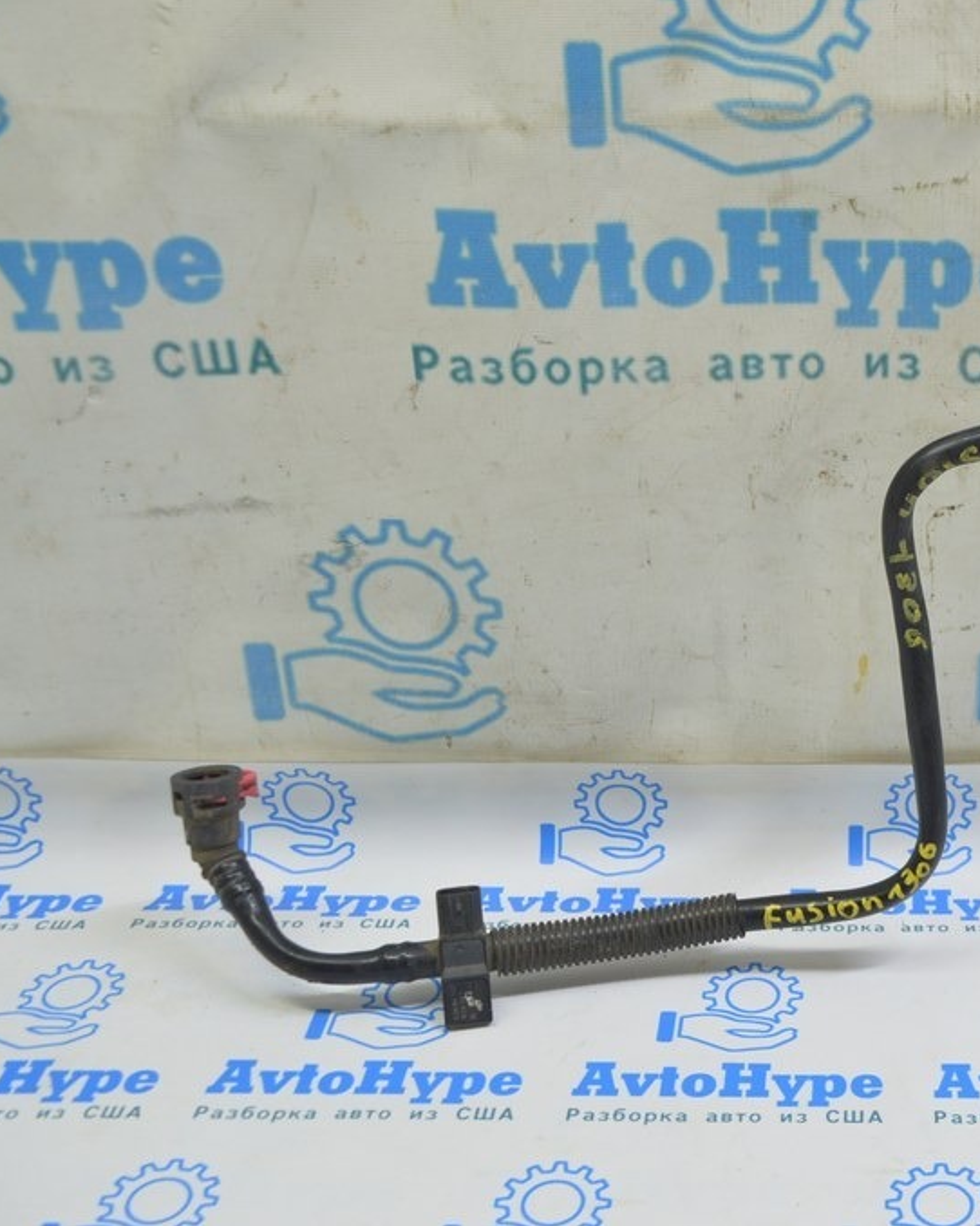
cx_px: 915
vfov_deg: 36.7
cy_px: 612
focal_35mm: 51
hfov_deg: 28.3
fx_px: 1850
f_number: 5.6
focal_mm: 24
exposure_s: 1/20
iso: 400
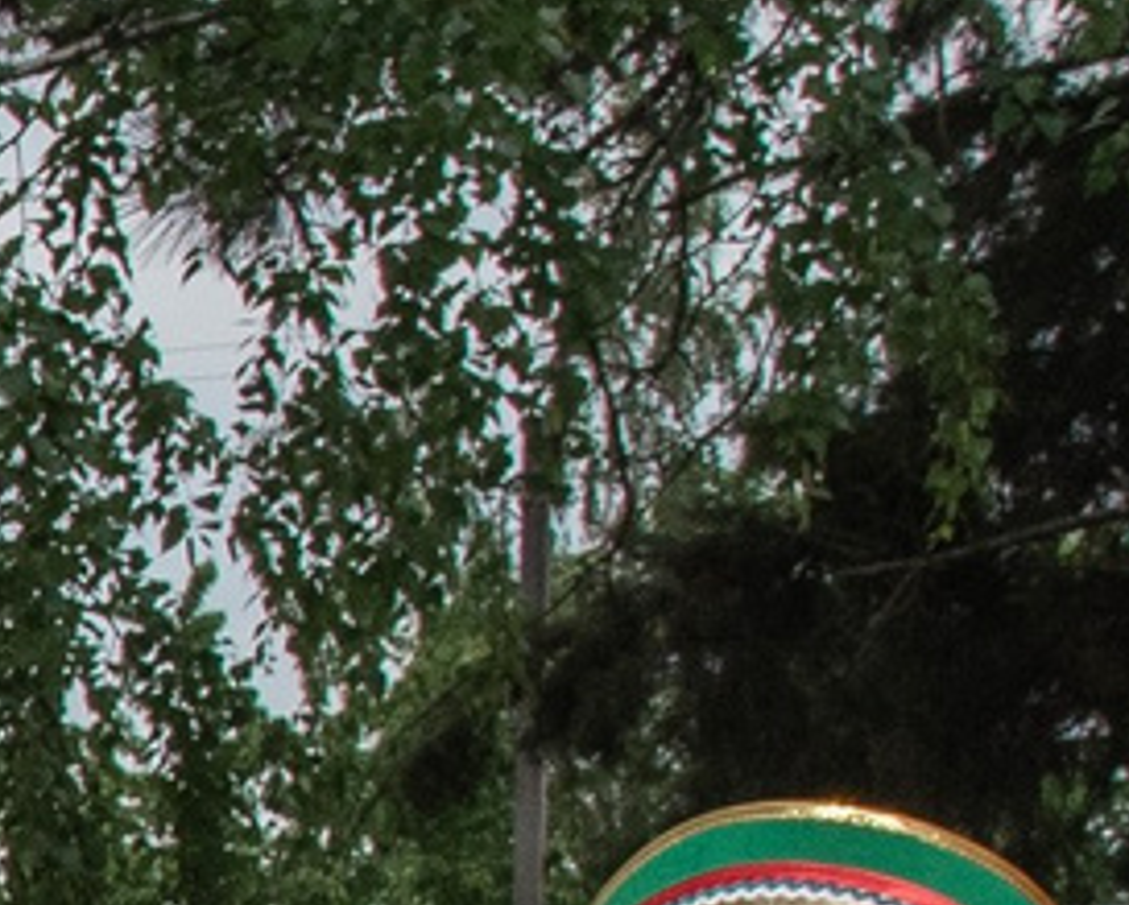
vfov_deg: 5.8
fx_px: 8831
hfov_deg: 6.6
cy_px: 1667
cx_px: -2448
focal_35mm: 264
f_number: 13
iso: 640
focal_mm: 30
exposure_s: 1/160
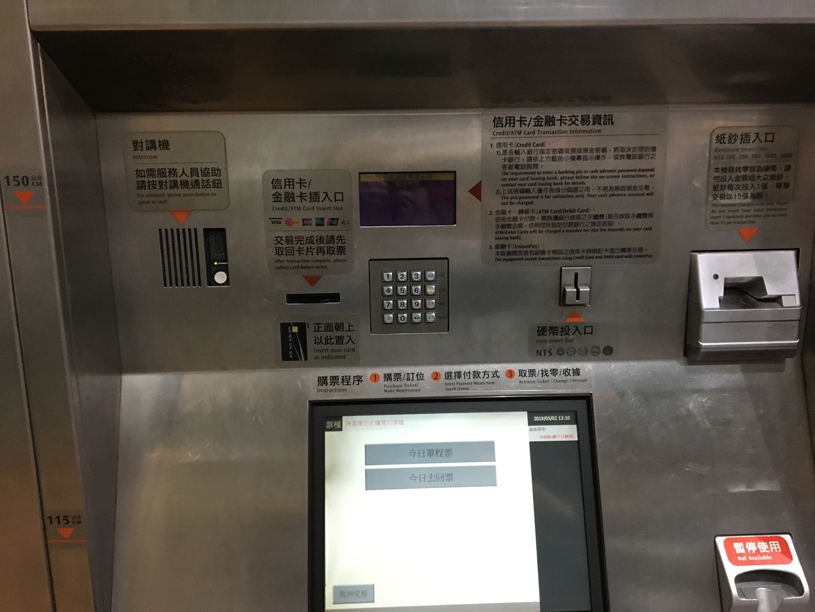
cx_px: 408
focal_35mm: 29
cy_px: 306
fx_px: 683
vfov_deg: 48.2
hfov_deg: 61.7
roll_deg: +0.9
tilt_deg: -12.8
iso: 200
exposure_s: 1/30
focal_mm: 4.15
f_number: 2.2
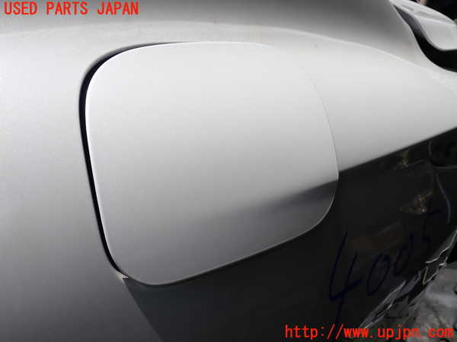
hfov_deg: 60.0
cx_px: 228
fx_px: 396
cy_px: 171
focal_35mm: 30
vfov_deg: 46.8
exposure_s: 1/160
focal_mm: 5.4
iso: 100
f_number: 9
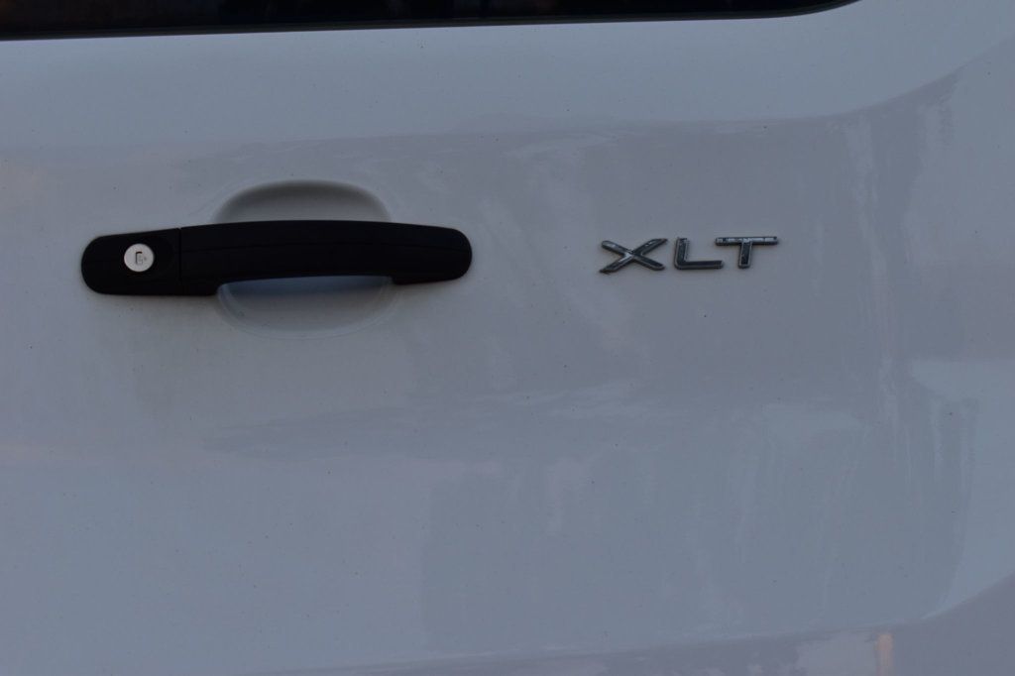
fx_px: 1776
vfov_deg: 21.6
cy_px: 338
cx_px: 508
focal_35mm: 63
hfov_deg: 31.9
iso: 400
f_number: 9
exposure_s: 1/100
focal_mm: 42
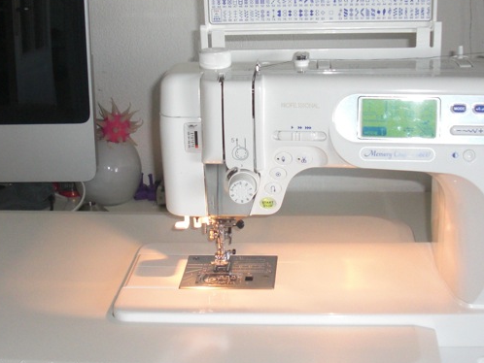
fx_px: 909
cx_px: 223
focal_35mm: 65
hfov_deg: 29.8
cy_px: 173
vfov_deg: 22.6
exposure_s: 1/60
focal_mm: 6.3
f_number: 2.8
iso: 200
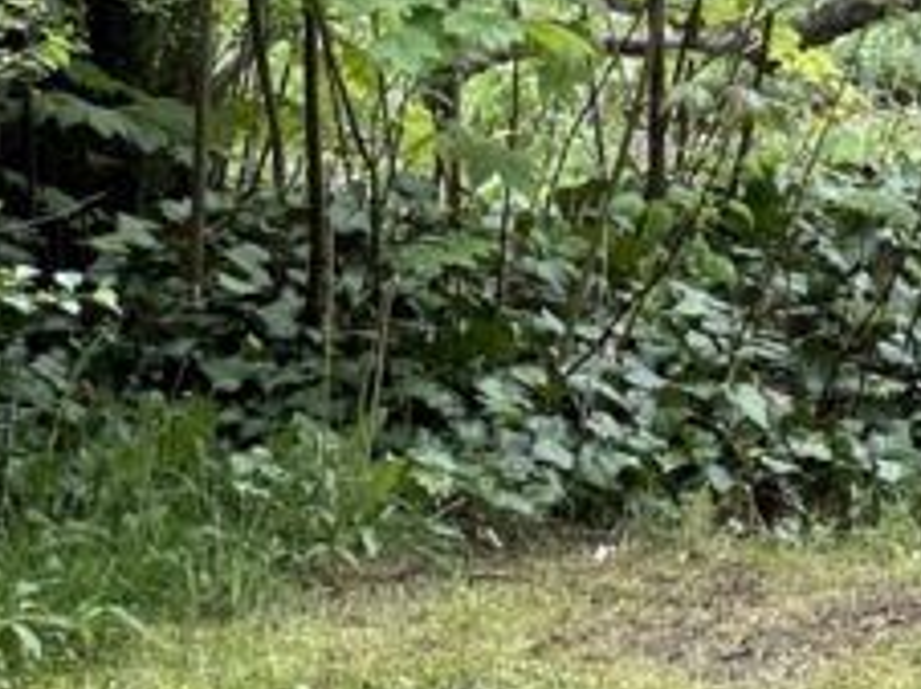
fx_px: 7708
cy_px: -139
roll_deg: -0.9
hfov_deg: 6.7
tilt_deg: -1.0
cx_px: 1724
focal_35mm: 290
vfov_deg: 5.1
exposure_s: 1/121
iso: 200
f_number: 2.2
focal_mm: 7.5
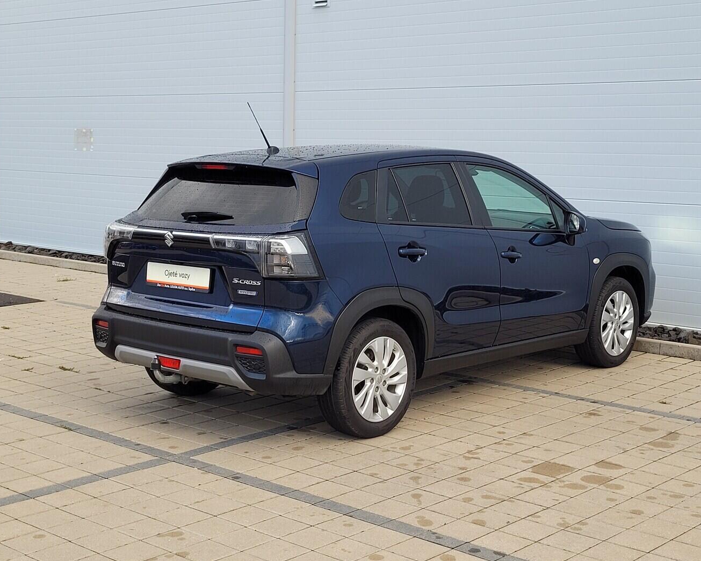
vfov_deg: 51.5
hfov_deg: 62.1
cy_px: 272
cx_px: 382
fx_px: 581
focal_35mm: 28
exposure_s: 1/154
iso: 40
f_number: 1.8
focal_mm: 5.4
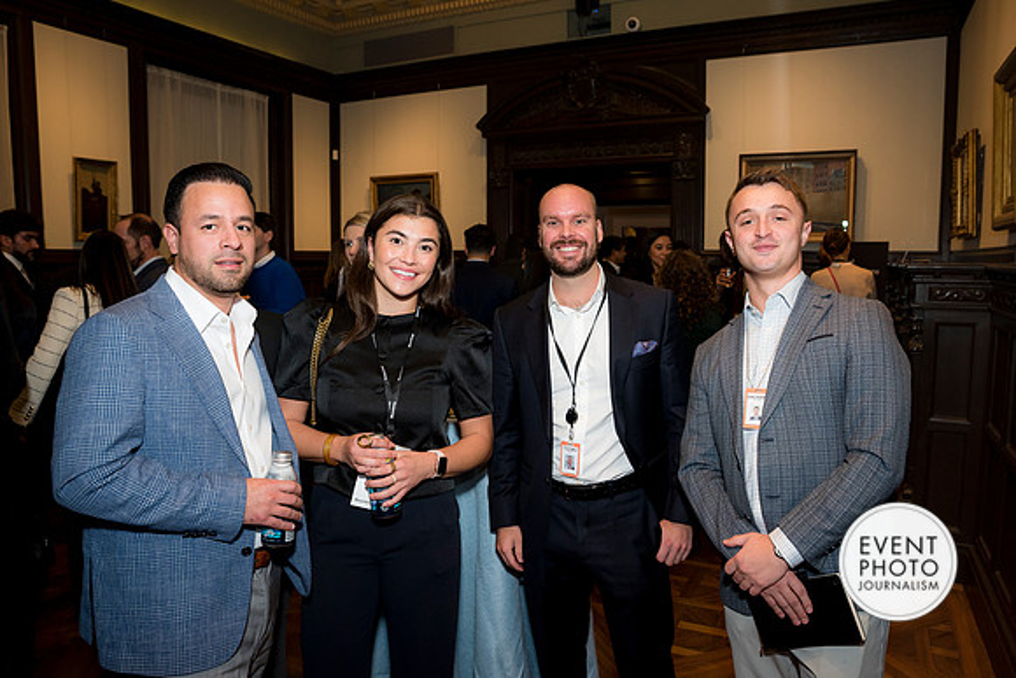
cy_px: 332
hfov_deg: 71.3
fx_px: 709
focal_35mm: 25
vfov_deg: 51.1
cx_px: 518
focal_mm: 24
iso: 800
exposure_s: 1/125
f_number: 5
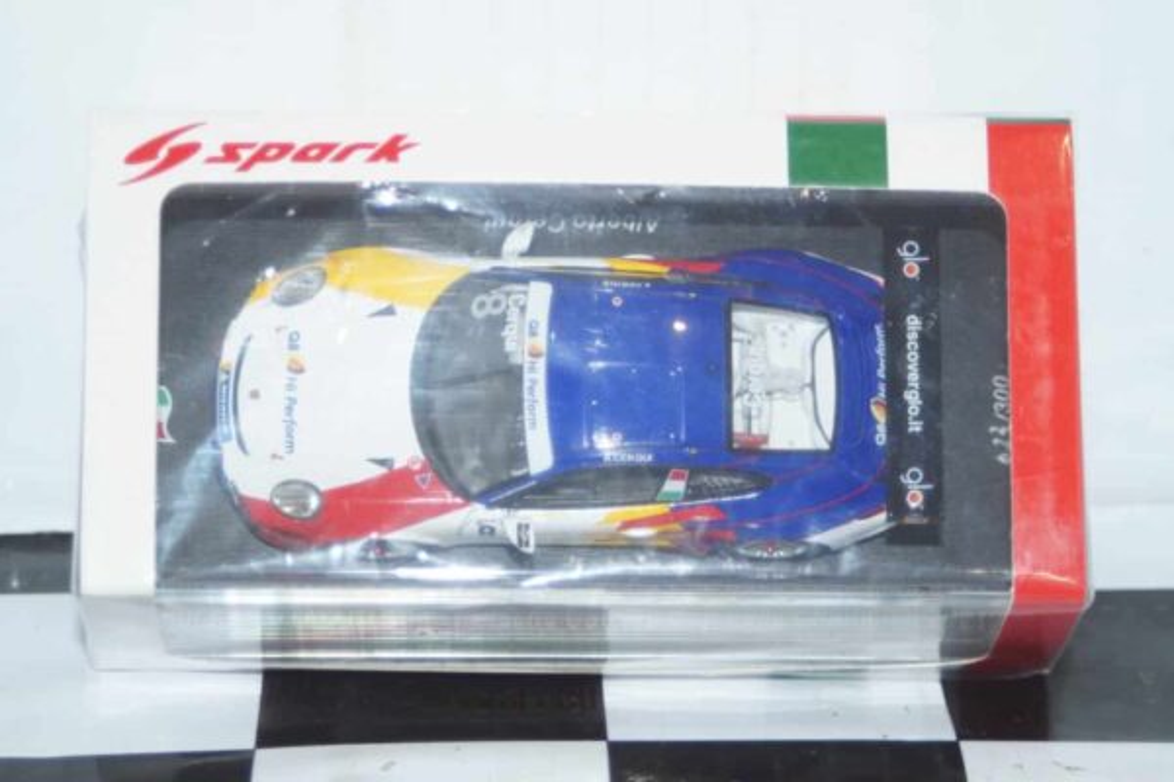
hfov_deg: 17.1
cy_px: 391
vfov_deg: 11.4
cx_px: 587
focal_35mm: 120
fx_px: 3913
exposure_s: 1/80
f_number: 5.6
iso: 800
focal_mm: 80
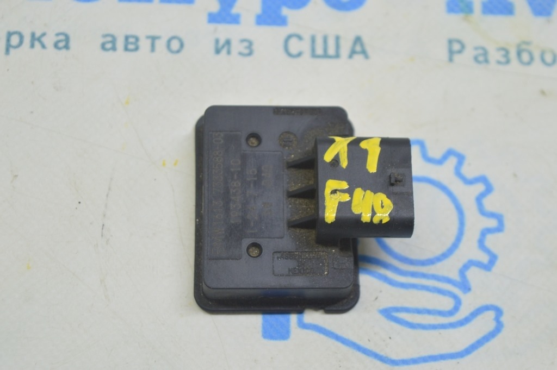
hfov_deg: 24.6
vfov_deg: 16.5
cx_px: 278
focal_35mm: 82
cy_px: 185
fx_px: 1275
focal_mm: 55
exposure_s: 1/20
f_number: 5.6
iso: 400
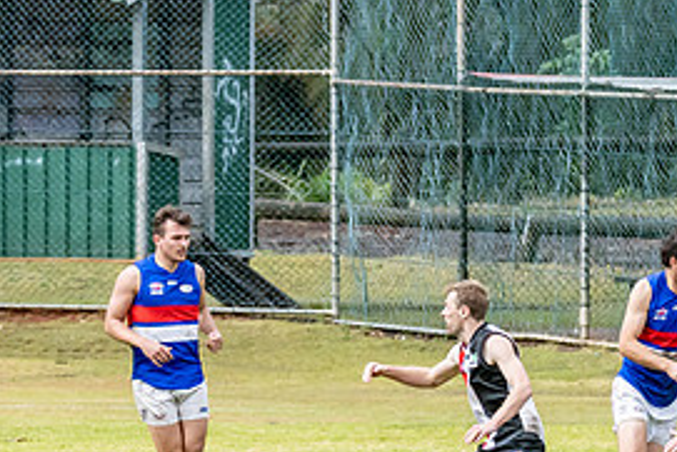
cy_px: 402
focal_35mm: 897
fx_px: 16877
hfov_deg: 2.3
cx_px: 514
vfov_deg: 1.5
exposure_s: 1/3200
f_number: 7.1
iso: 1250
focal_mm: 220
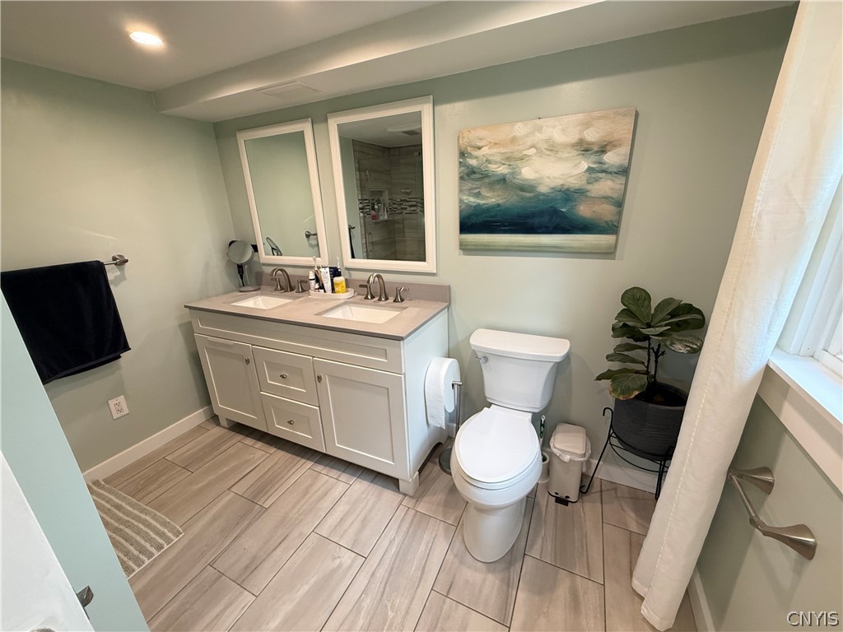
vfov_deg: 85.7
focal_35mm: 14
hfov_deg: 102.1
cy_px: 316
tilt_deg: -18.6
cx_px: 422
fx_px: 341
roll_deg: +1.7
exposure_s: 1/120
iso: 250
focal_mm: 2.22
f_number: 2.2
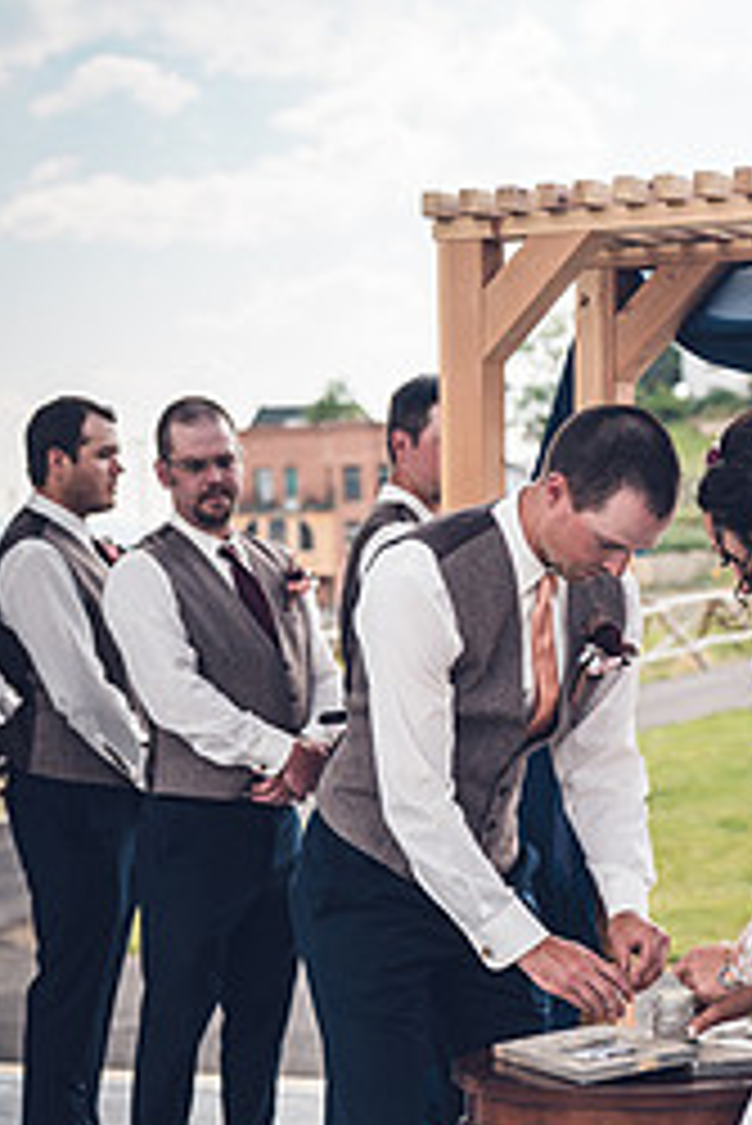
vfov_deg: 20.5
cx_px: 666
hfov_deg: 13.7
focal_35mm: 99
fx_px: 3097
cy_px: 760
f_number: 2.8
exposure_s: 1/800
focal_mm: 55
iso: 100
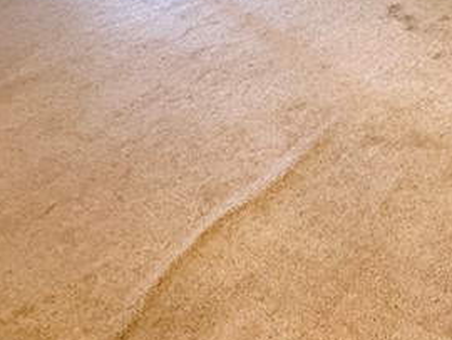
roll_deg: -0.3
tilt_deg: -14.2
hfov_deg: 31.3
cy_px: -146
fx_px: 693
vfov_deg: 23.2
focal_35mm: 53
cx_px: 521
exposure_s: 1/60
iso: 500
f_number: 2.2
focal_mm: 2.22
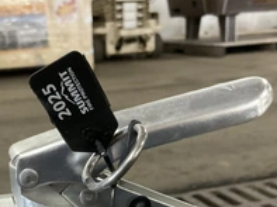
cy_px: 186
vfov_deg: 24.1
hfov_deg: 32.5
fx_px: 471
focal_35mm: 59
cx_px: 96
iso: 250
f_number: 1.8
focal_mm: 3
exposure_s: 1/60
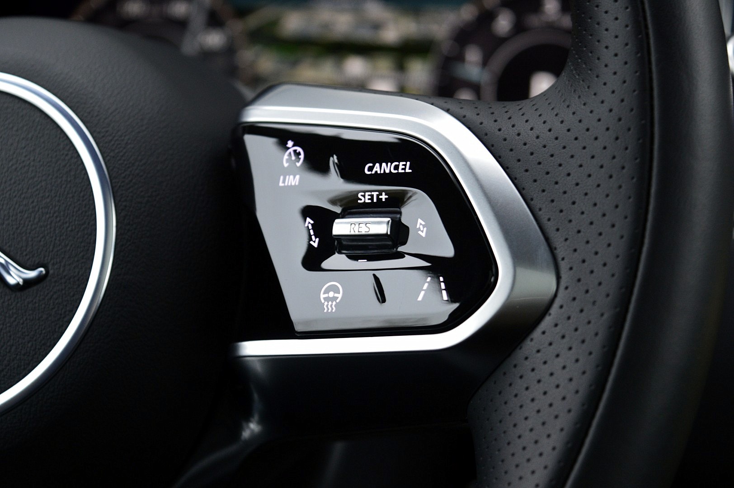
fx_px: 1681
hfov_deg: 24.6
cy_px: 244
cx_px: 367
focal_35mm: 82
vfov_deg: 16.5
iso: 800
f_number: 5.6
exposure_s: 1/20
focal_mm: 55
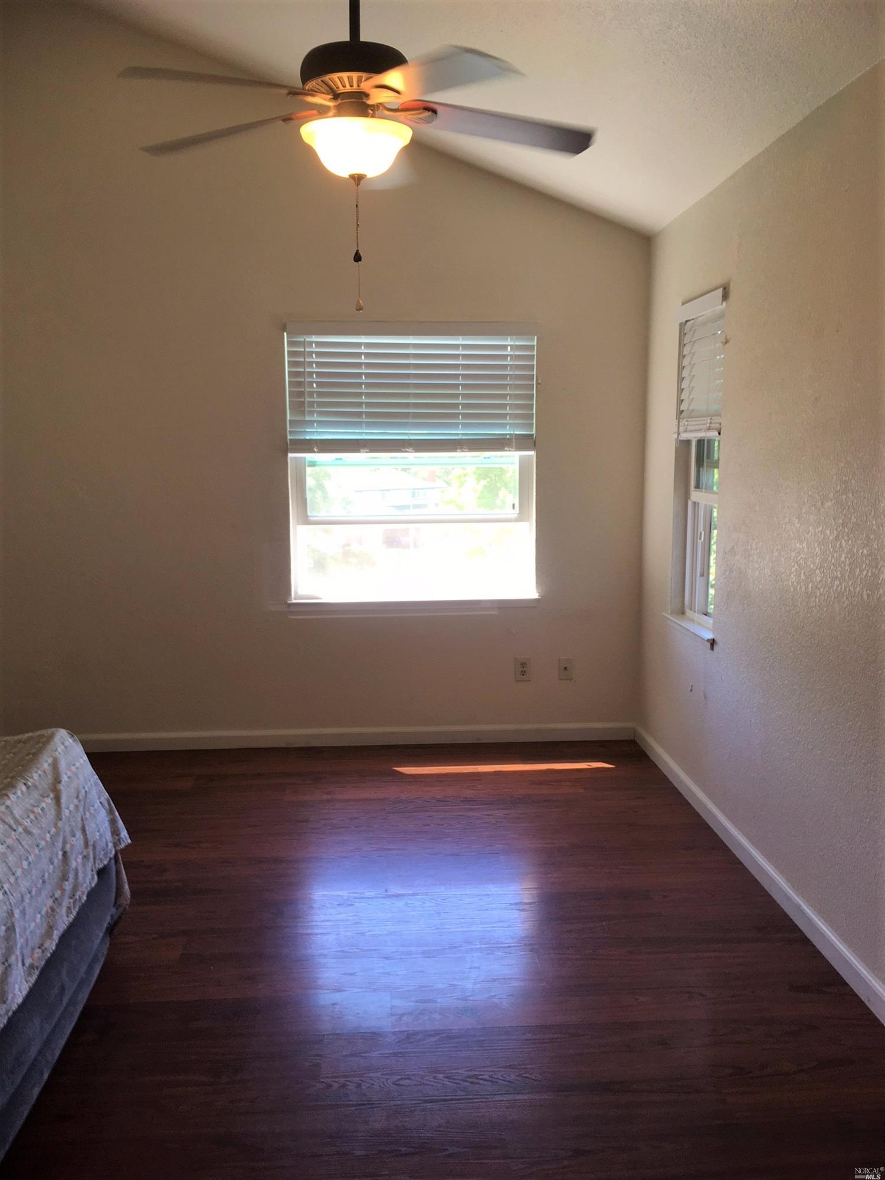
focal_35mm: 29
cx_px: 442
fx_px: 989
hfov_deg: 48.2
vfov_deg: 61.7
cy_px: 590
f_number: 2.2
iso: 25
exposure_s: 1/40
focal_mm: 4.15
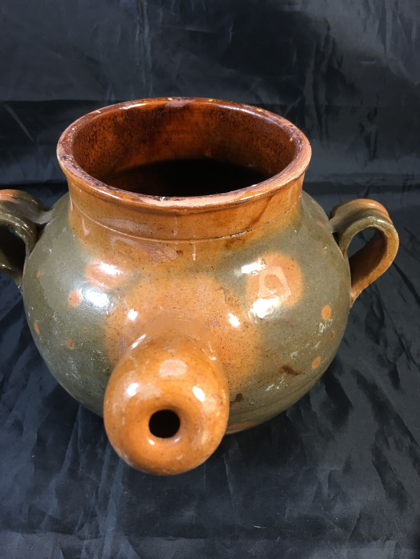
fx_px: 469
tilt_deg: -38.3
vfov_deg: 61.7
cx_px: 210
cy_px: 280
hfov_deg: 48.2
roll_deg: -1.1
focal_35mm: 29
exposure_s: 1/17
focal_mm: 4.15
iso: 50
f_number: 2.2
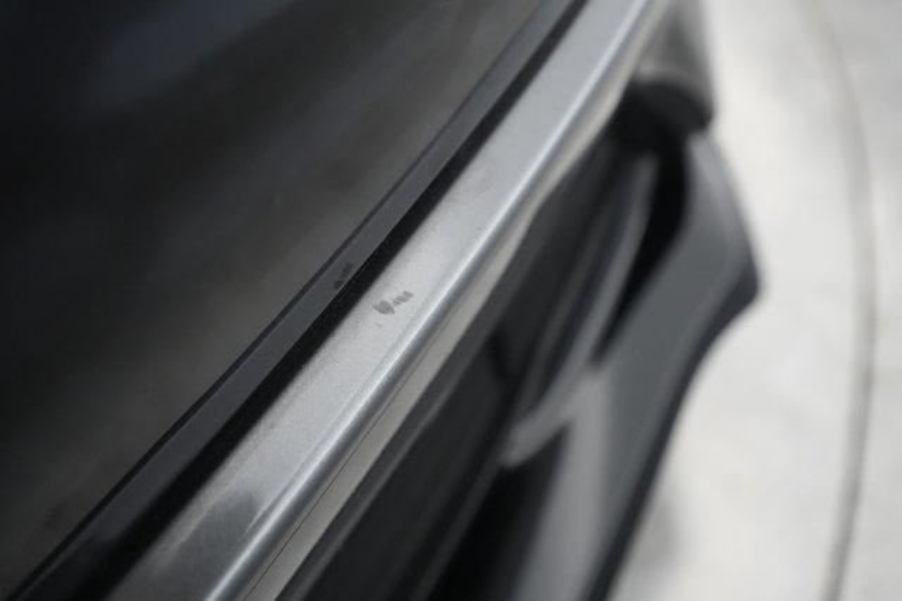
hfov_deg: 65.5
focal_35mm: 28
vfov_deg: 46.4
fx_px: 701
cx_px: 451
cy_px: 300
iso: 5000
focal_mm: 28
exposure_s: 1/100
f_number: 4.5
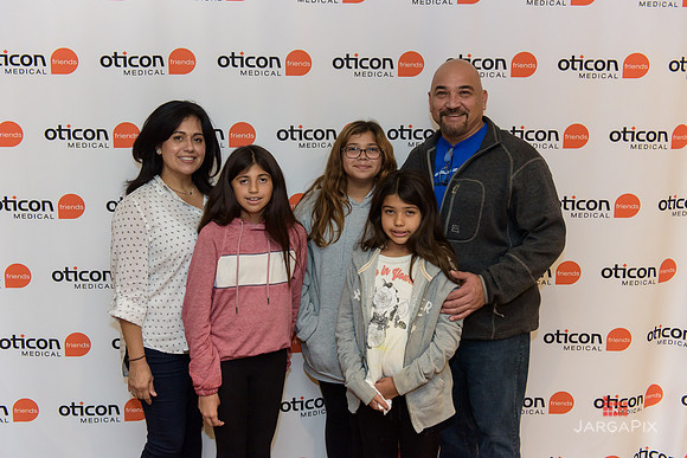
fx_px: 763
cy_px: 229
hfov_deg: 48.4
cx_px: 344
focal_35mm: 40
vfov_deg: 33.4
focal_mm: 40
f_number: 3.2
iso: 1250
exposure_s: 1/125
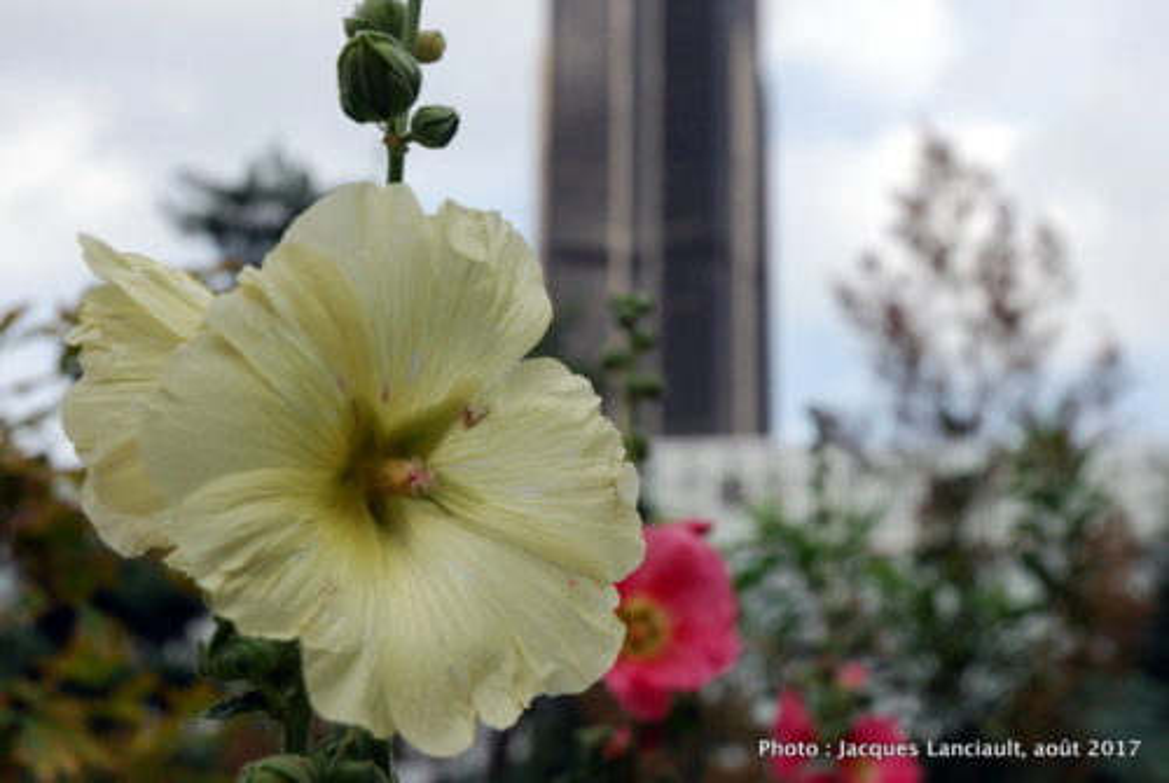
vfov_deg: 19.0
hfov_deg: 28.0
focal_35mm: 72
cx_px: 584
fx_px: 2341
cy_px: 392
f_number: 8
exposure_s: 1/1250
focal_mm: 48
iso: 800
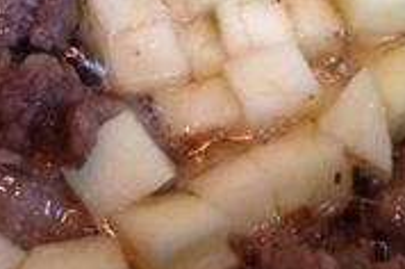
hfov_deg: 17.5
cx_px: 91
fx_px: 1303
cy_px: -109
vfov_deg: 11.4
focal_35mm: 116
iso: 125
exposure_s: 1/20
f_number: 2.4
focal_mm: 4.13
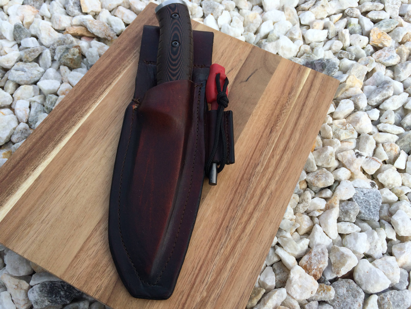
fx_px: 344
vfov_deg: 48.2
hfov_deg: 61.7
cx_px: 206
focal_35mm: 29
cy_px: 154
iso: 32
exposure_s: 1/789
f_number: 2.2
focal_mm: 4.15
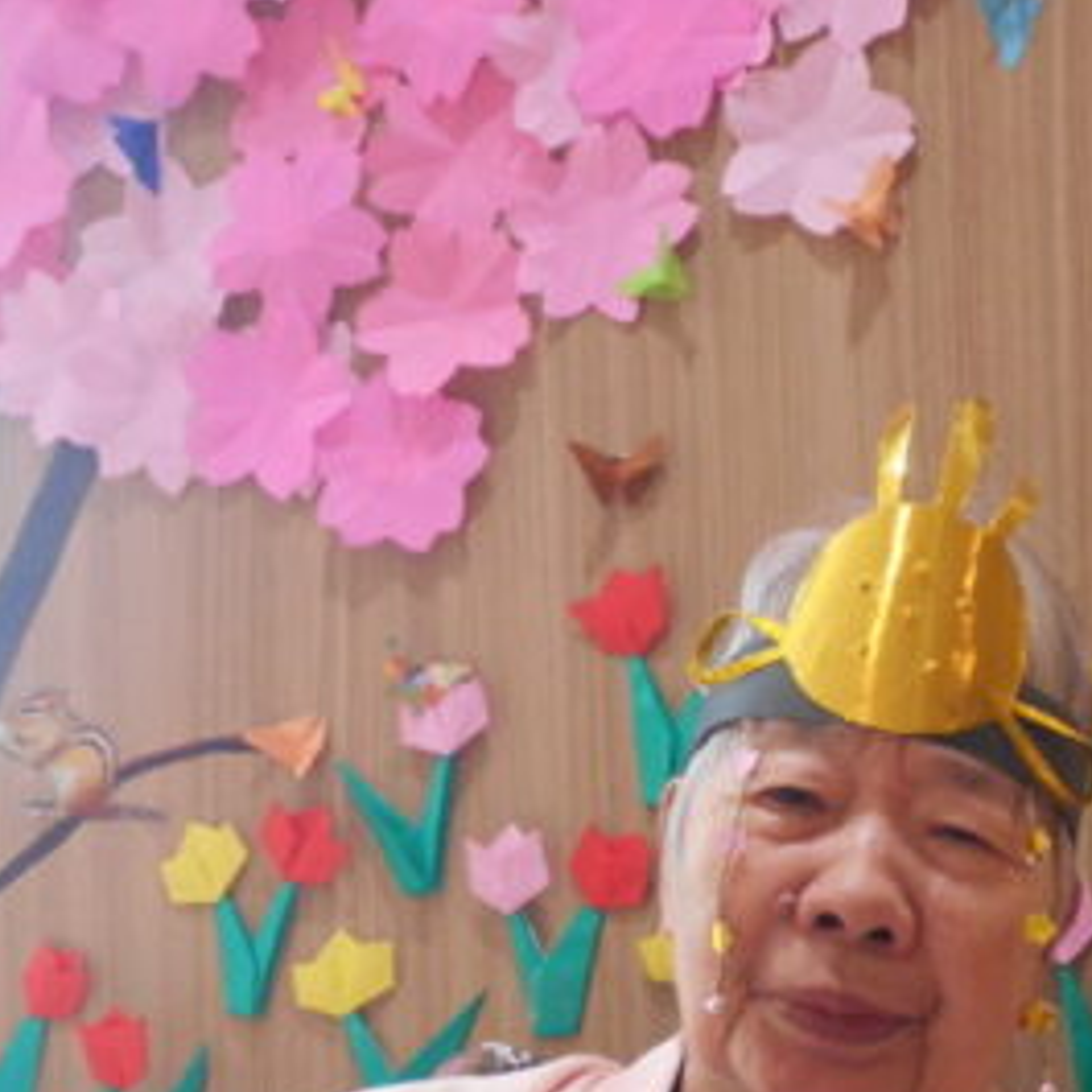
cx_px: 717
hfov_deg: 25.2
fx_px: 2427
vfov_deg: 24.7
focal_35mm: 68
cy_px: 964
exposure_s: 1/30
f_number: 3.6
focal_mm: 5.8
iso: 125
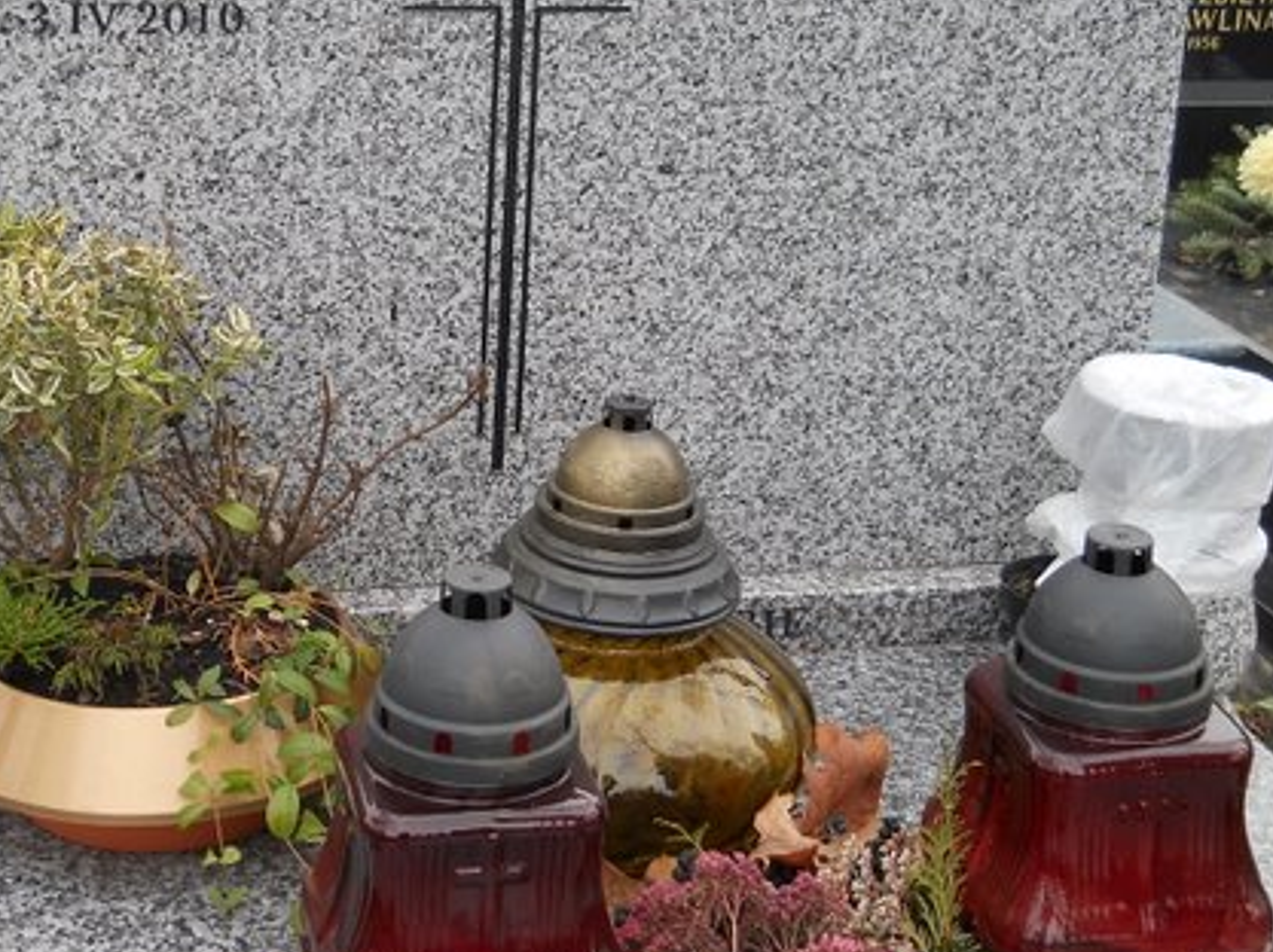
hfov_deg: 30.4
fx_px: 2315
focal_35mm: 63
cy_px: 265
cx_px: 357
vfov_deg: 23.1
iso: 80
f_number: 3.1
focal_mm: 6.72
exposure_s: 1/80
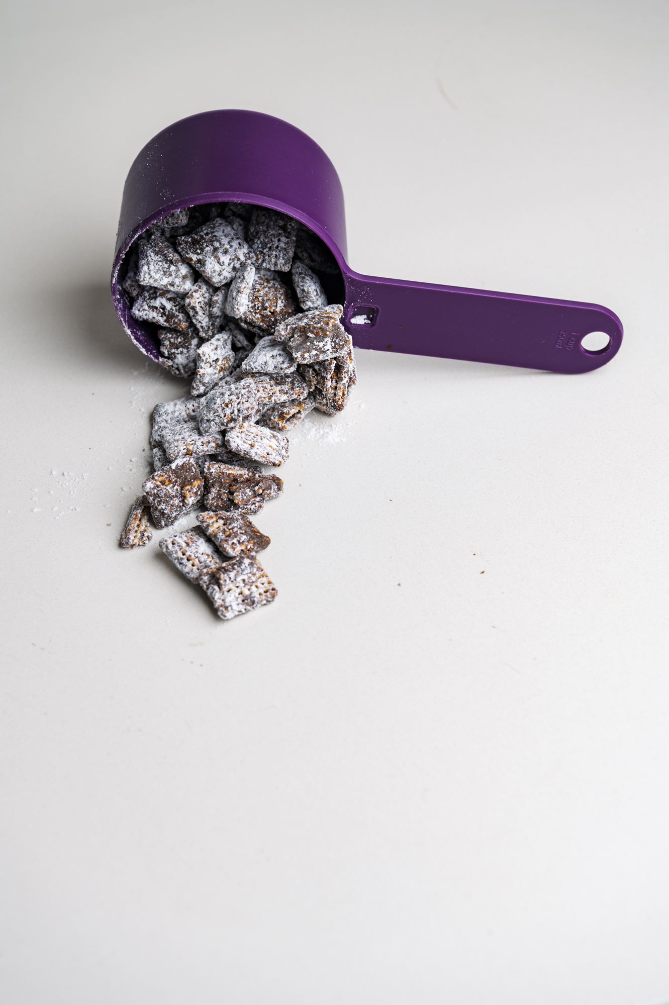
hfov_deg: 19.4
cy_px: 502
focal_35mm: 70
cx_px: 334
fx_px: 1953
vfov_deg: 28.9
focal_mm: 70
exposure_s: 1/125
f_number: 7.1
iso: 100
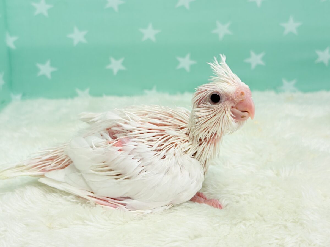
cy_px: 124
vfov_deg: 28.0
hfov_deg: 36.8
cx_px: 165
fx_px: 496
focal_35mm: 52
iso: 25
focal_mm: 5.96
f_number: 1.6
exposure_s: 1/50
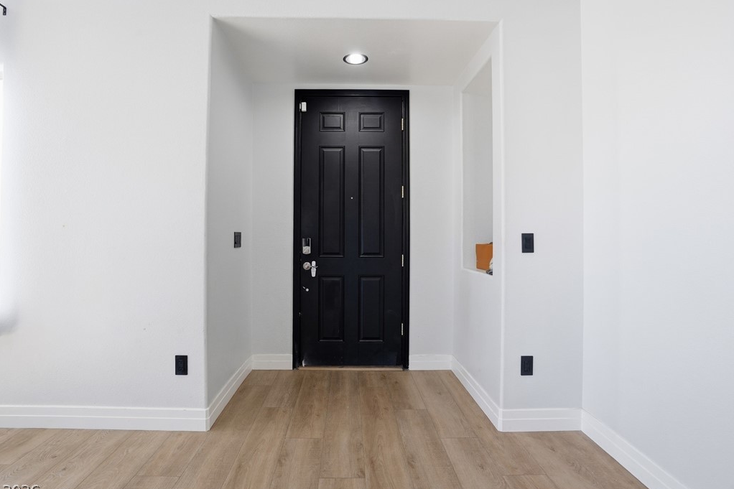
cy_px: 242
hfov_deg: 93.2
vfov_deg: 70.4
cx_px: 354
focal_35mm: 17
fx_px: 347
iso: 400
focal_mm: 16
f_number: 9
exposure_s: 1/60
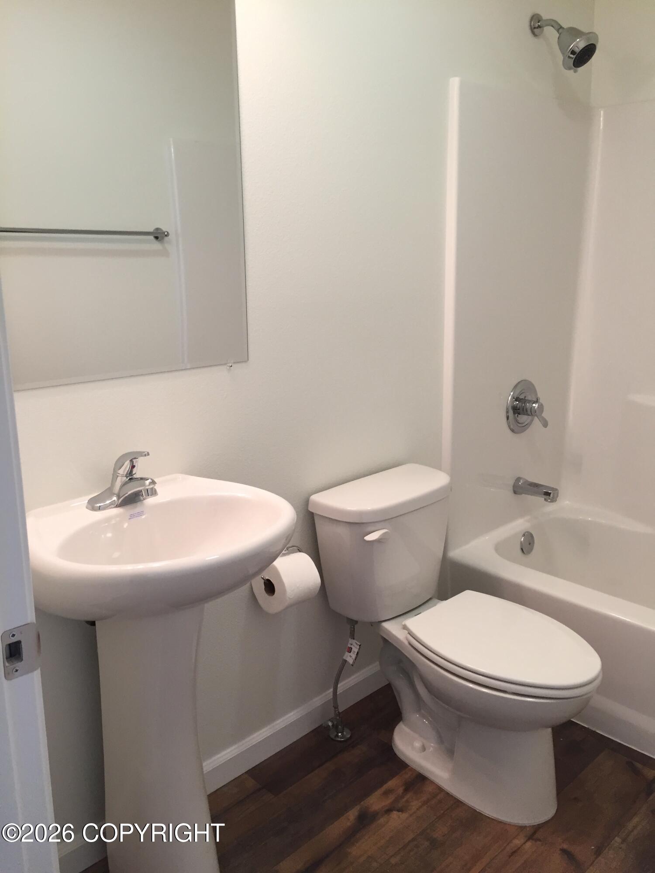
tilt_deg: -11.9
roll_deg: +0.8
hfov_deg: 48.2
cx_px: 328
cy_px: 436
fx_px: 732
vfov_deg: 61.7
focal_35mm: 29
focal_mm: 4.15
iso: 40
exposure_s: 1/30
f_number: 2.2
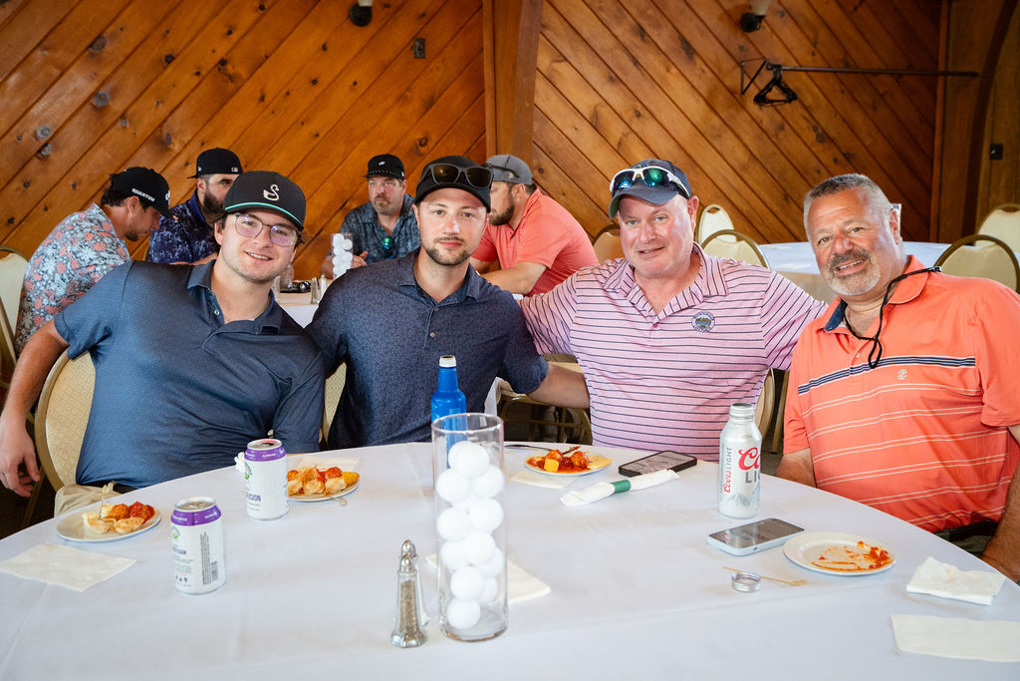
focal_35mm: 38
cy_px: 340
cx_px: 510
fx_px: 1077
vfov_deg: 35.1
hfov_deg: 50.7
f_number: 8
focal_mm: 38
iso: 2500
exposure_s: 1/125
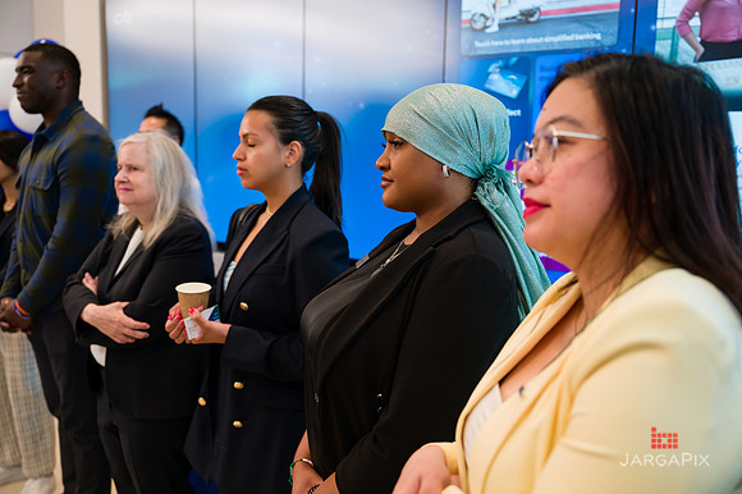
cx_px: 371
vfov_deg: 37.8
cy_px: 247
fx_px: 722
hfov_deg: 54.4
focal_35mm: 35
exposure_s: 1/200
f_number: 3.2
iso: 400
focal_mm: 35
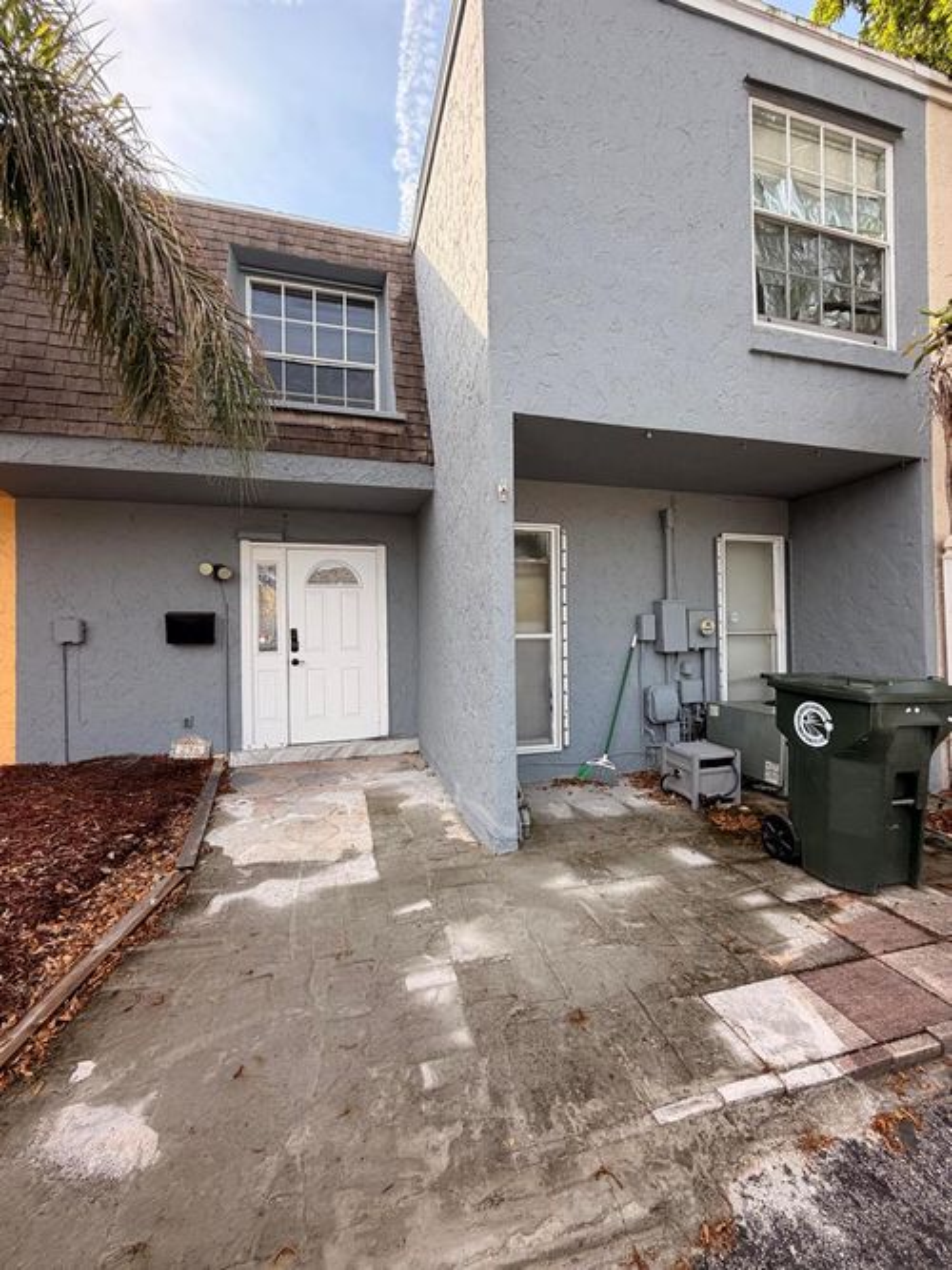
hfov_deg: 85.7
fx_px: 514
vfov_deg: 102.1
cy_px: 635
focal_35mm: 14
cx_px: 476
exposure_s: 1/502
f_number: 2.2
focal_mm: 2.22
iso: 64
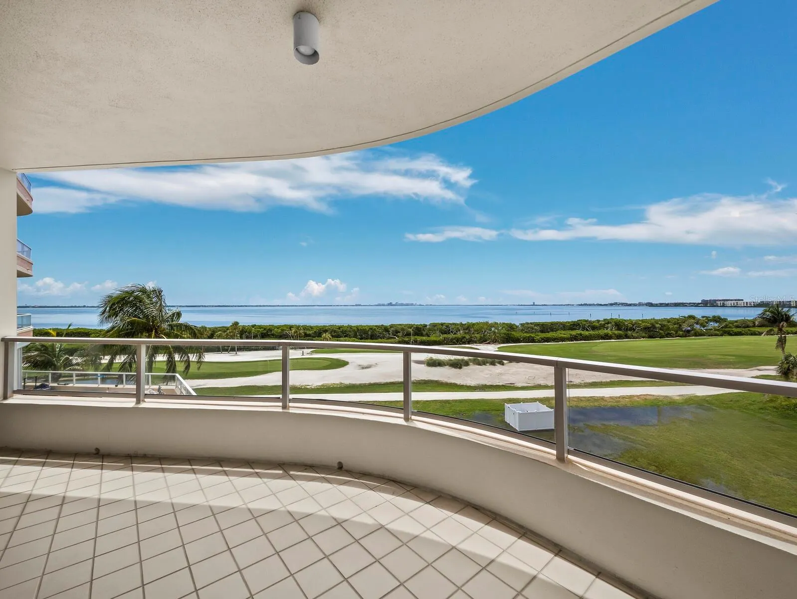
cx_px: 398
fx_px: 322
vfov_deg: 85.7
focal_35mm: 14
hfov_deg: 102.0
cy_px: 300
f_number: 11
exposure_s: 1/250
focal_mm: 7
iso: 400
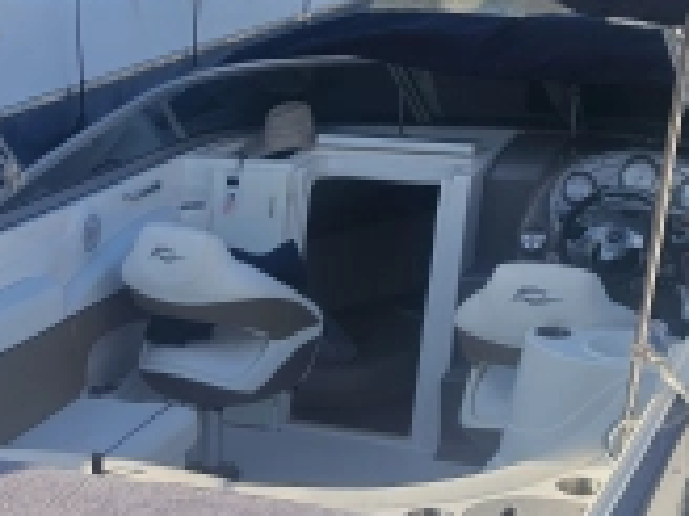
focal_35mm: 77
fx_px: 1533
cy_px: 719
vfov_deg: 17.6
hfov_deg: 24.2
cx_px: 4
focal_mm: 6.3
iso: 10
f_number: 1.7
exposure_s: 1/771
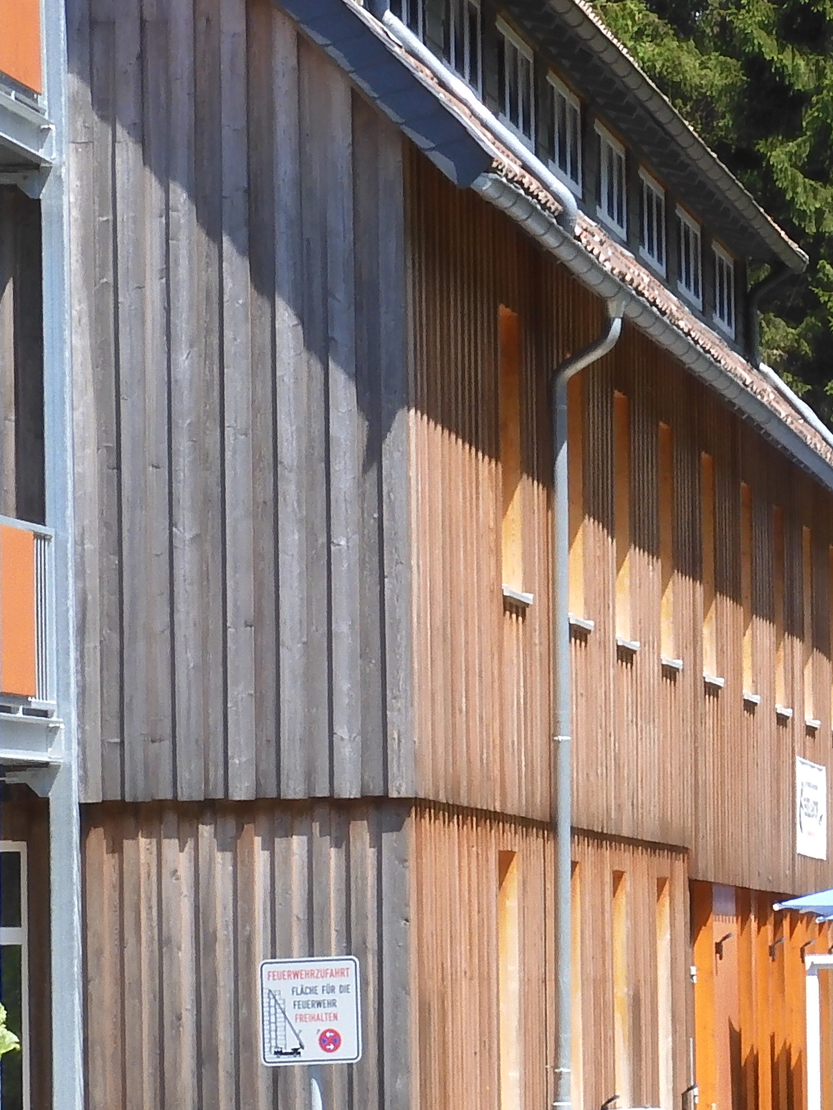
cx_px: 1021
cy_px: 842
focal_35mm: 229
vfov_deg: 8.6
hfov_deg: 6.4
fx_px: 7347
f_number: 6.3
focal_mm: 13.7
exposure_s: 1/125
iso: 100
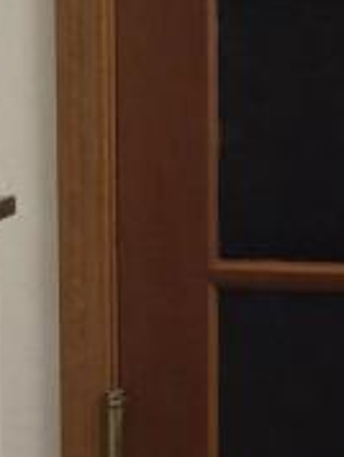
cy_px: 282
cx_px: 454
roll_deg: +0.3
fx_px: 1652
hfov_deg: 11.6
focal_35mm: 125
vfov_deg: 15.7
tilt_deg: -7.5
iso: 80
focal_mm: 4.15
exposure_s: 1/30
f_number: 2.2
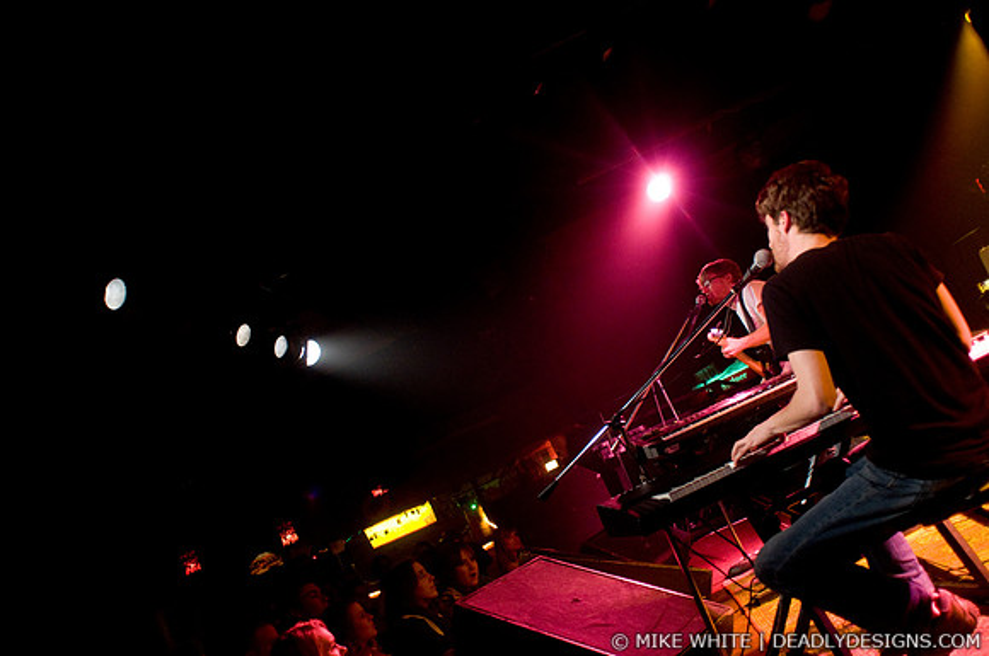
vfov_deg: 43.5
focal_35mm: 30
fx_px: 823
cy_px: 328
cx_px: 494
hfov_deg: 62.0
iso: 1250
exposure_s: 1/80
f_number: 2.8
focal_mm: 20
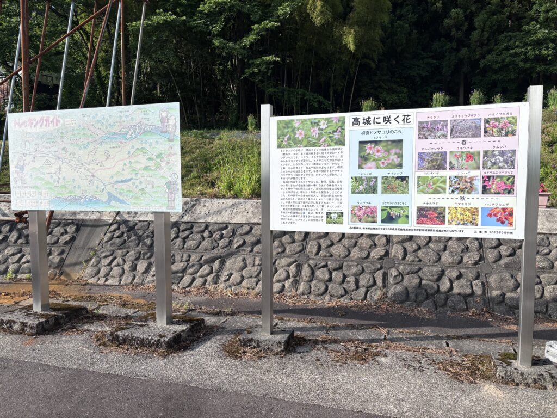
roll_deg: -0.7
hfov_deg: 67.3
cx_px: 278
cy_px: 209
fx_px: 418
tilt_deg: -5.1
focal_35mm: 26
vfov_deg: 53.1
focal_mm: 5.96
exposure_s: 1/2778
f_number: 1.6
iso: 50
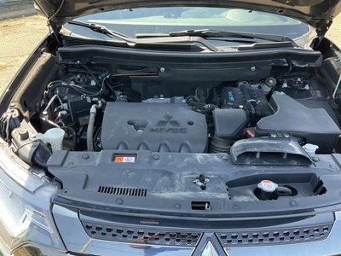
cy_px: 128
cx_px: 170
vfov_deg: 48.2
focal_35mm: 29
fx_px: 286
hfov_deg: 61.7
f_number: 1.8
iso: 32
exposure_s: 1/123
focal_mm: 3
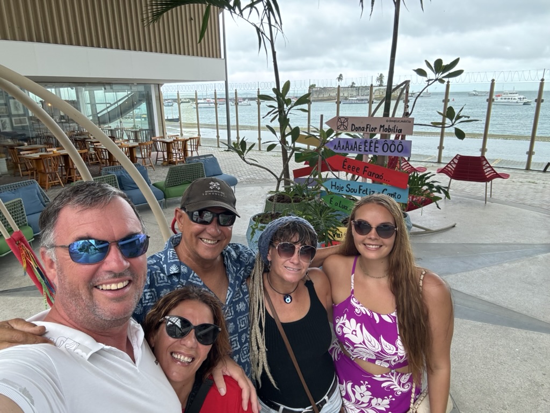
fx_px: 365
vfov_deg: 58.9
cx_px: 275
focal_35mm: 23
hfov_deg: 73.9
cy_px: 206
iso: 50
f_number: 1.9
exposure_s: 1/121
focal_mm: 2.69
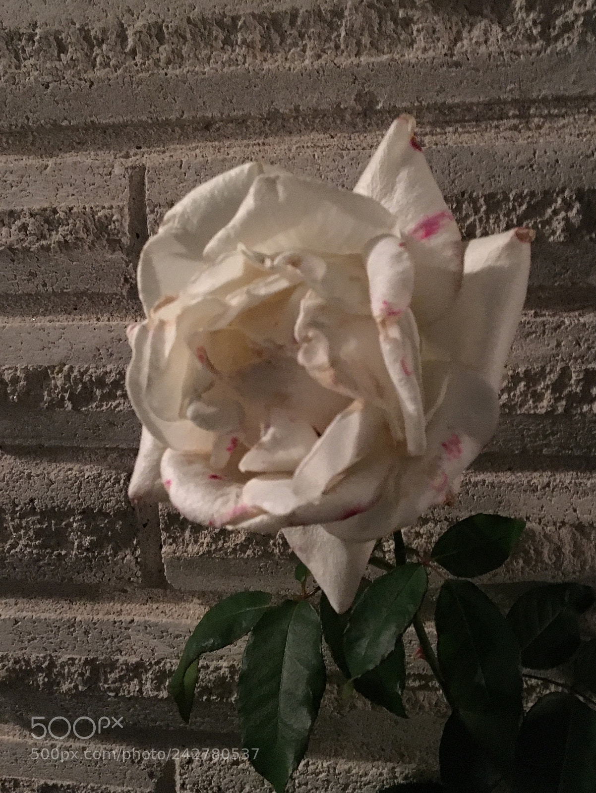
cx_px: 298
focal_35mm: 29
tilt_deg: -9.8
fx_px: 665
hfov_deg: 48.3
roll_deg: +0.7
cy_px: 396
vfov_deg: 61.6
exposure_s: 1/15
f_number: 2.2
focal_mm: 4.15
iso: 500
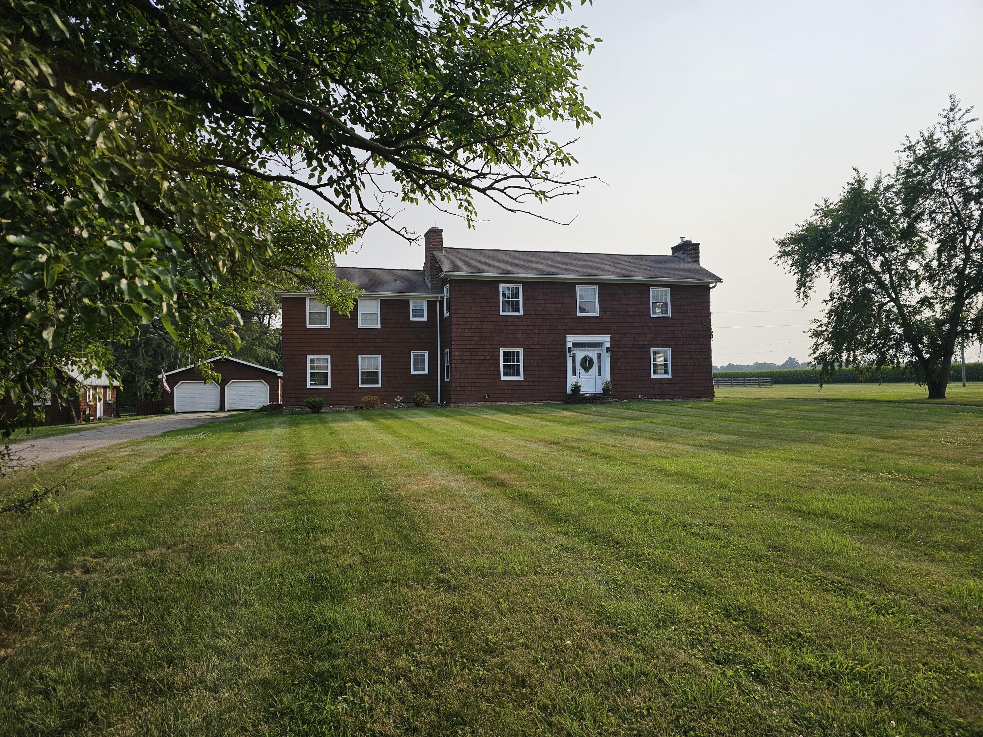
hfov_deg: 73.9
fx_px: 653
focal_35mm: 23
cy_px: 368
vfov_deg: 58.9
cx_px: 492
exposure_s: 1/909
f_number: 1.7
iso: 10
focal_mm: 6.3
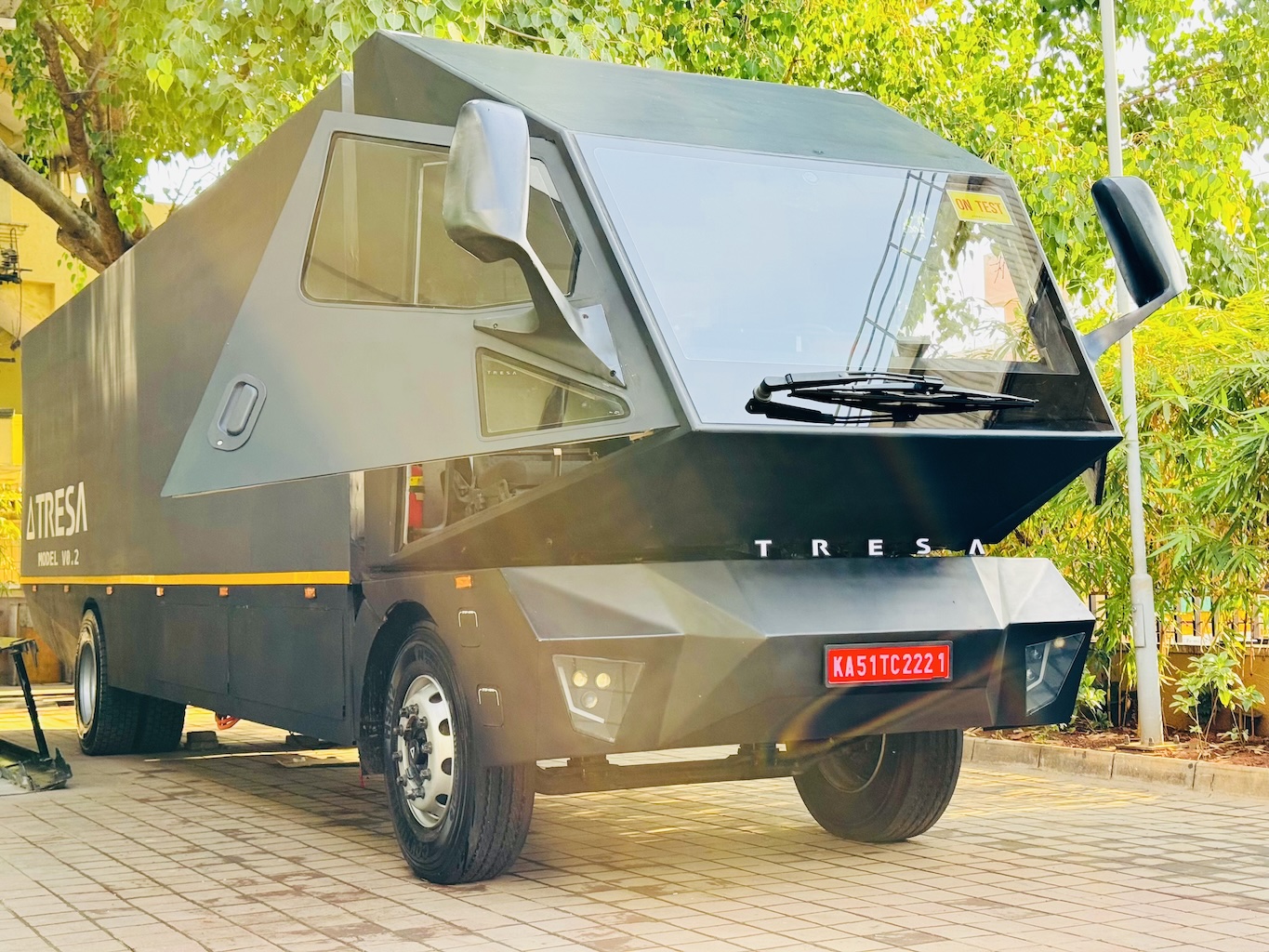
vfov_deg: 30.3
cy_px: 476
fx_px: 1760
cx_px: 634
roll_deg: +0.8
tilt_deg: +3.7
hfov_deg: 39.7
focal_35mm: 48
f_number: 1.78
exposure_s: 1/261
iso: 64
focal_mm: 6.76
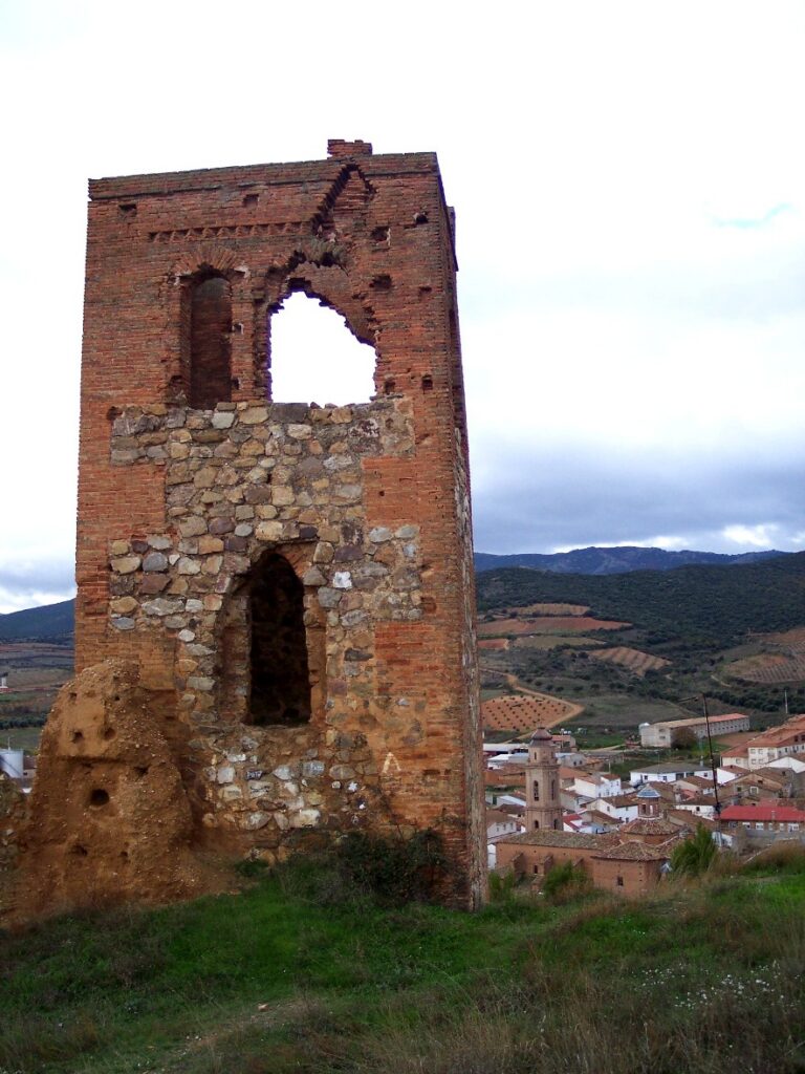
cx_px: 402
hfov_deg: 37.7
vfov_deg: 49.0
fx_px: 1178
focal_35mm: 38
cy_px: 537
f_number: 2.8
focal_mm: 8
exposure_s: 1/500
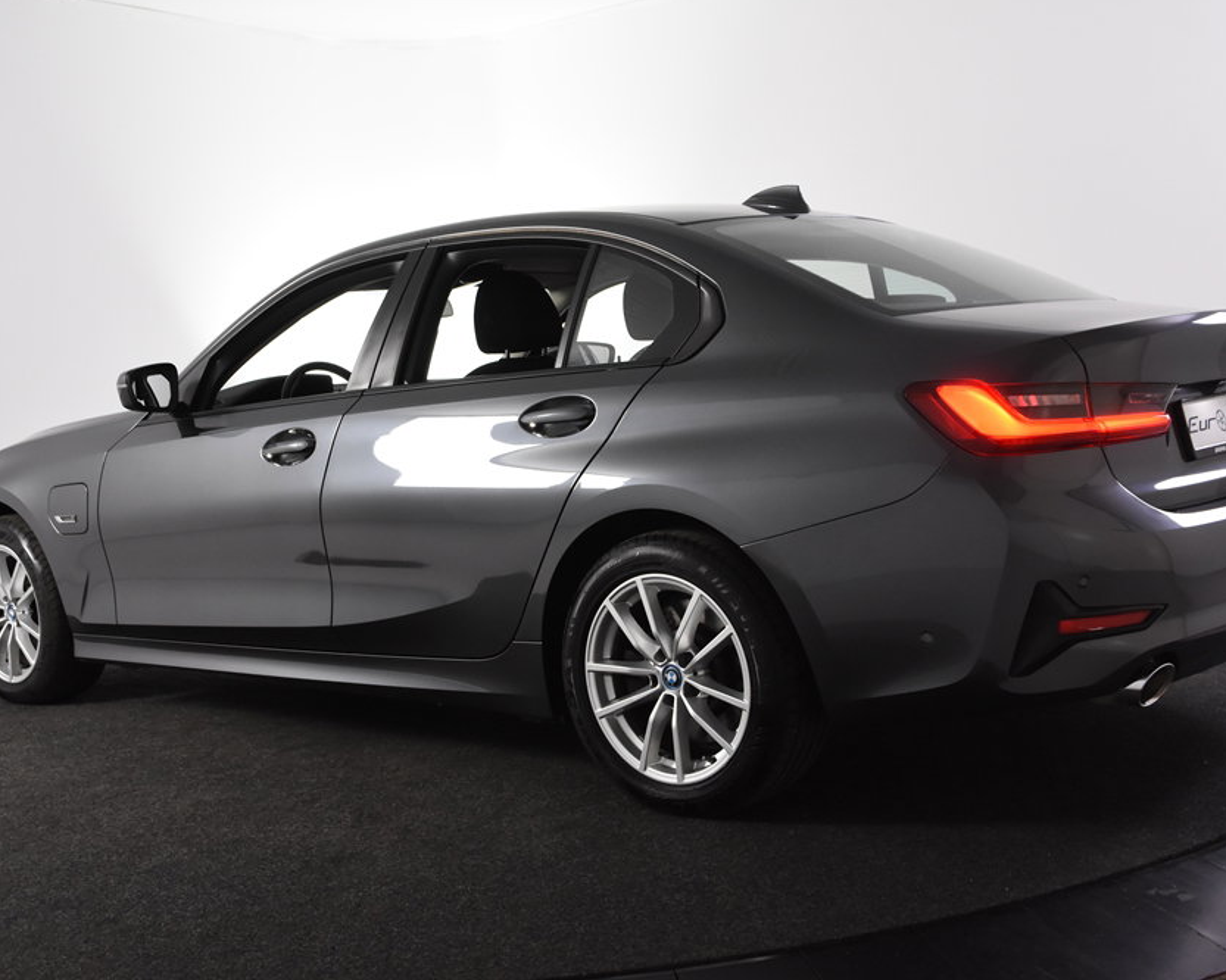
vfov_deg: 33.4
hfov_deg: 41.2
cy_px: 482
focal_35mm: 45
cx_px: 623
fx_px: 1632
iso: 1600
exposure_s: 1/100
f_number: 5
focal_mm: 26
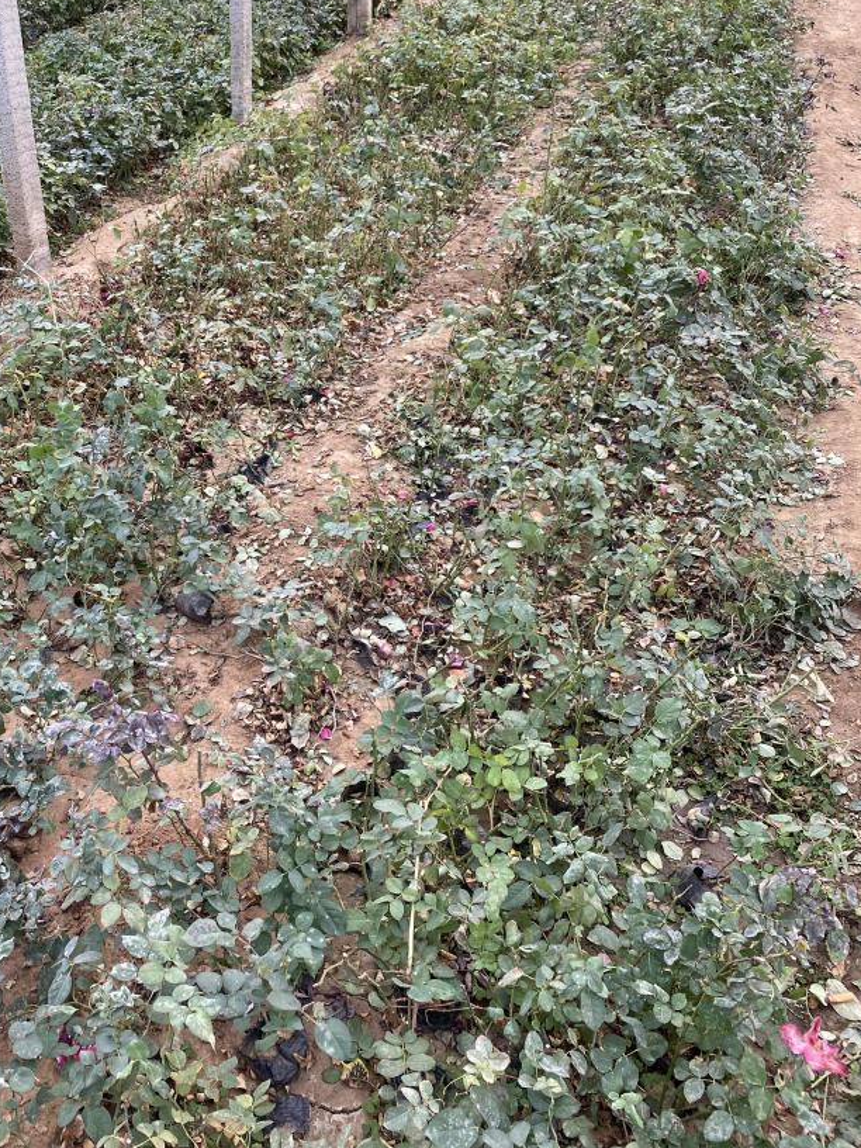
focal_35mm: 34
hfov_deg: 41.4
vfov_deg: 53.6
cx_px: 311
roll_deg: +0.2
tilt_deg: -30.6
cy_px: 458
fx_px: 1128
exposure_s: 1/121
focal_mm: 4.25
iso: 40
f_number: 1.8
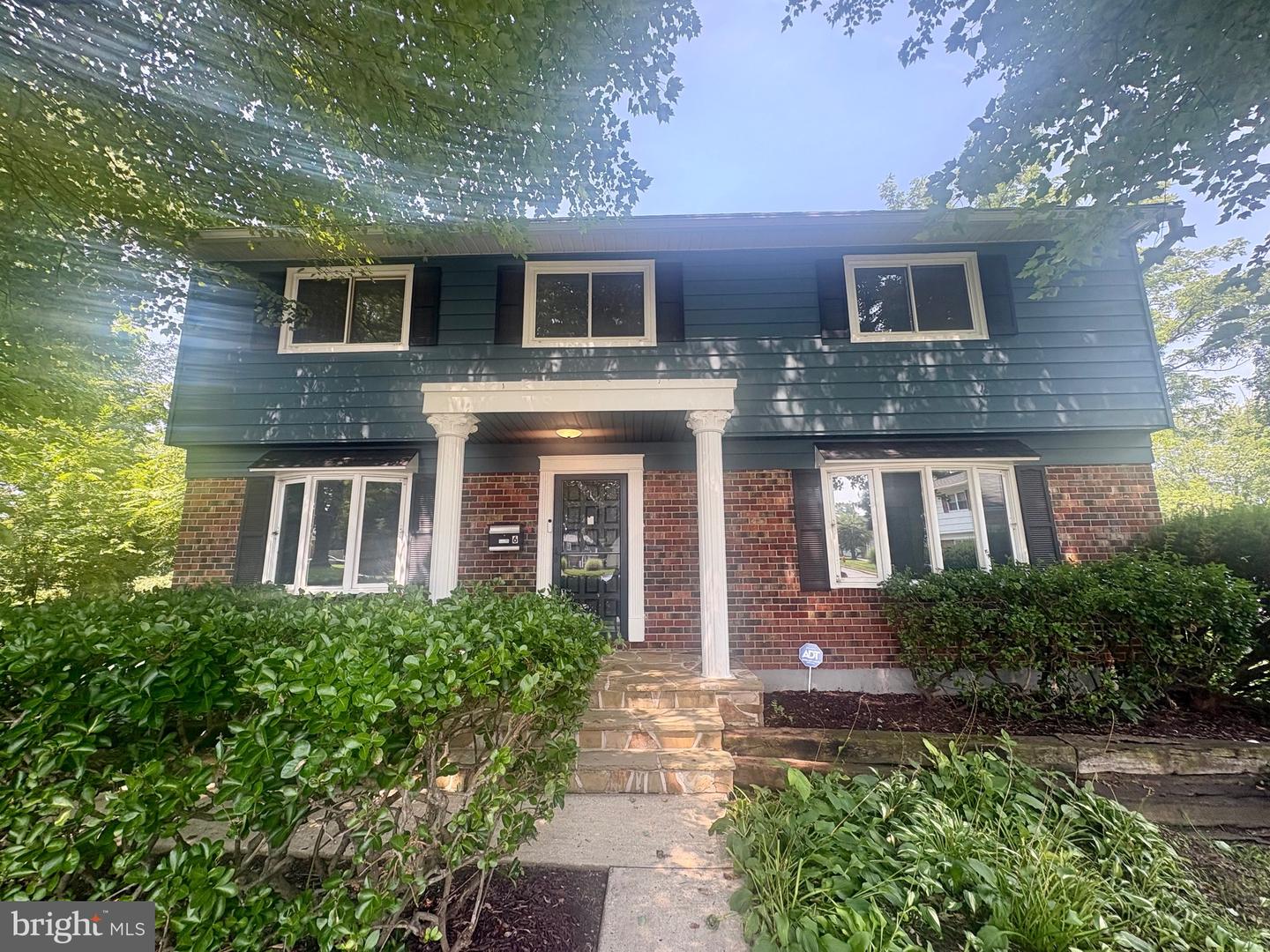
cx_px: 635
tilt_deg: +10.2
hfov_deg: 102.1
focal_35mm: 14
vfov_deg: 85.7
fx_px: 514
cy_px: 476
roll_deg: +0.6
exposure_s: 1/114
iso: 50
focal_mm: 2.22
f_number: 2.2
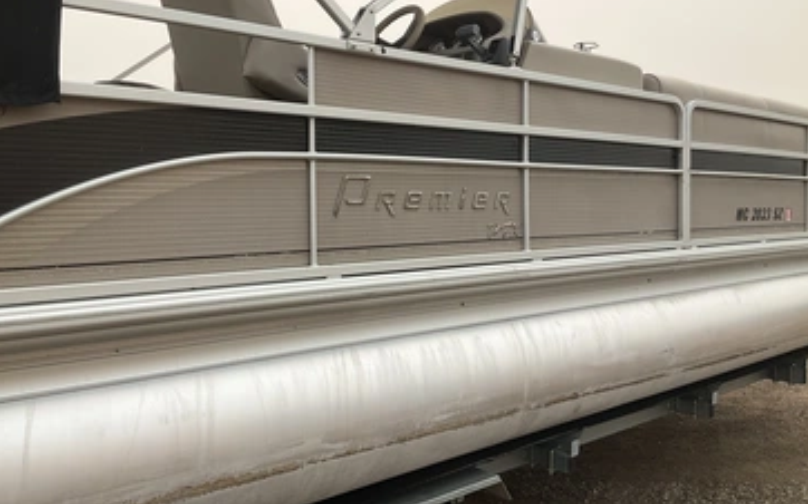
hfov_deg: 56.7
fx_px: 748
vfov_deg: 37.2
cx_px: 388
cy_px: 219
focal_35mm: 34
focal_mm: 3
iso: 25
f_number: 1.8
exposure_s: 1/2058
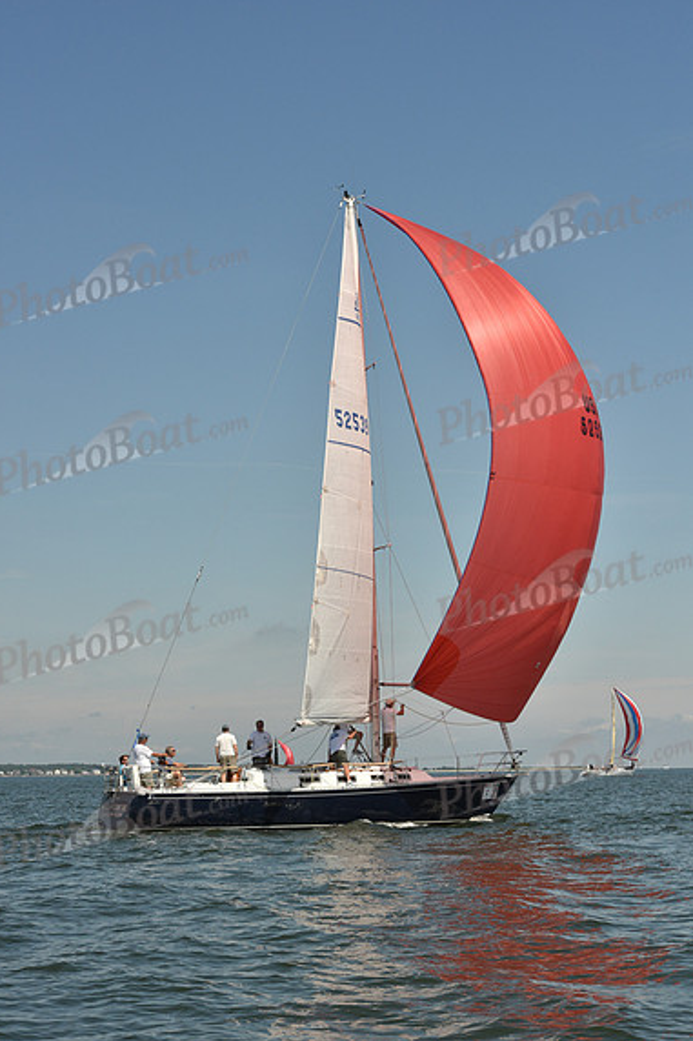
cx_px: 343
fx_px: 2051
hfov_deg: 19.2
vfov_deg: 28.5
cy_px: 519
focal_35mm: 71
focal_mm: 70
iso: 320
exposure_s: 1/1000
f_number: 11
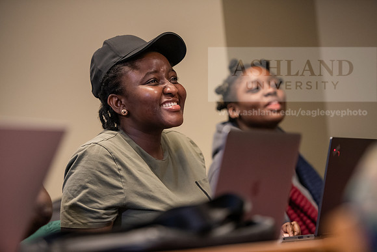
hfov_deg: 15.8
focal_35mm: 130
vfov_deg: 10.6
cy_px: 126
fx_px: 1362
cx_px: 188
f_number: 2.8
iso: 2500
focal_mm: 130
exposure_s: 1/200
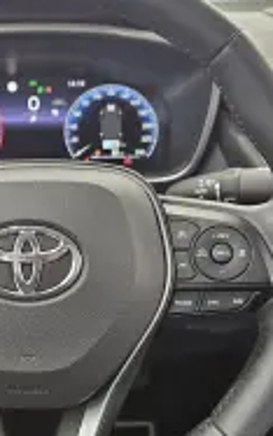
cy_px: 252
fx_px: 559
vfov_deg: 42.5
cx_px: 14
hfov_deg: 26.3
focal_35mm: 47
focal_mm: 6.3
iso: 200
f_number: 1.7
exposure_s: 1/50
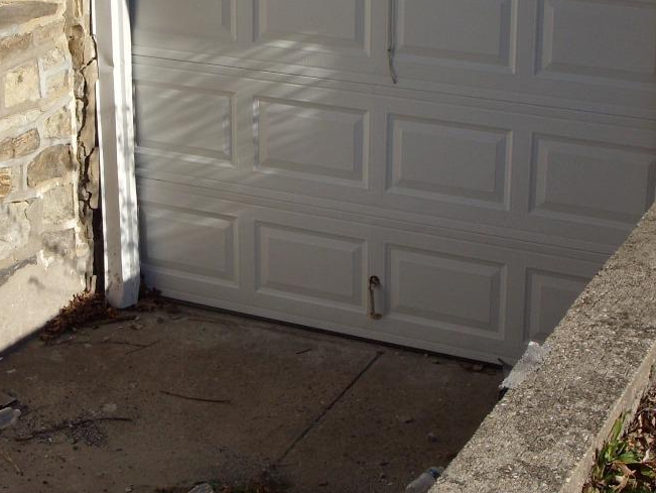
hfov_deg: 23.2
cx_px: 222
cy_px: 126
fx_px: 1593
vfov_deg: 17.5
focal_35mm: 84
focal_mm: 6.3
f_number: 4.9
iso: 50
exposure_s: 1/569
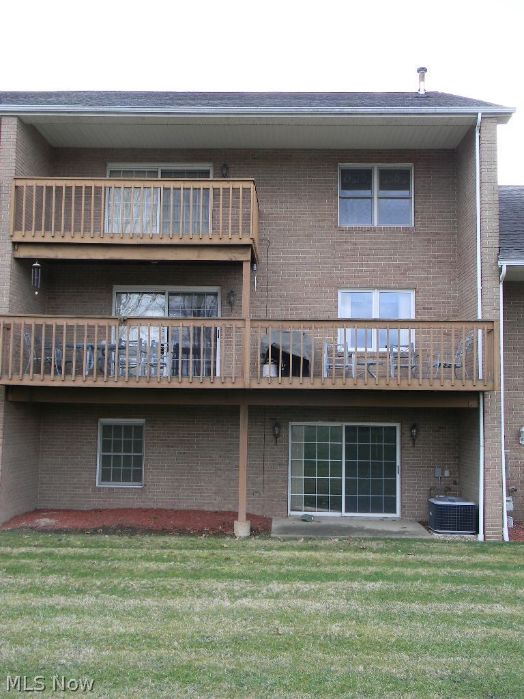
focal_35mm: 36
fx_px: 727
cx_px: 262
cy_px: 350
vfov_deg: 51.4
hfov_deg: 39.7
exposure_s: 1/140
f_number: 3.7
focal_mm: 6.4
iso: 80
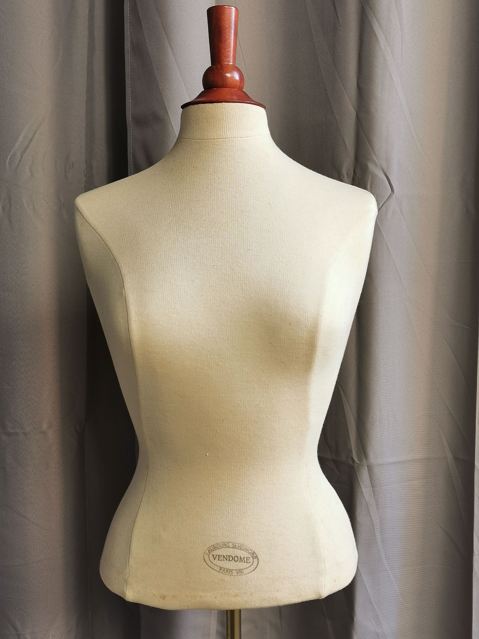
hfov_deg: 38.7
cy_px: 320
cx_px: 240
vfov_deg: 50.1
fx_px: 683
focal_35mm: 37
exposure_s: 1/100
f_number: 1.8
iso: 64
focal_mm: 5.58
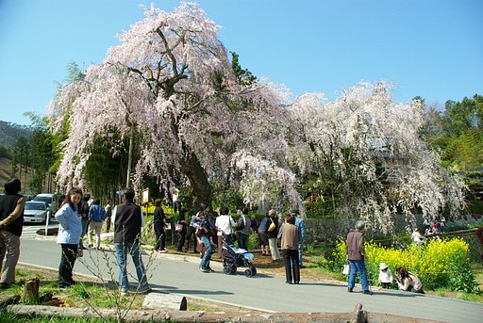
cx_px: 242
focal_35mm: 27
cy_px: 162
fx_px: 363
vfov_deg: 48.1
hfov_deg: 67.3
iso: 280
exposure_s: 1/500
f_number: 8
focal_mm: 18
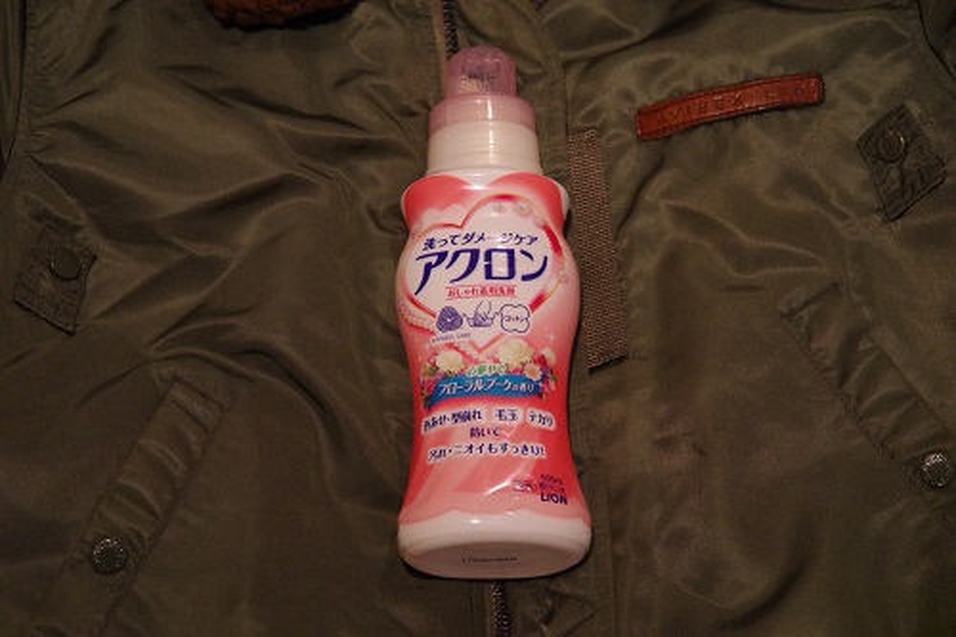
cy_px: 318
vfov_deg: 13.0
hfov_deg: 19.5
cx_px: 478
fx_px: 2787
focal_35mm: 105
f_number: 6.3
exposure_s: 1/125
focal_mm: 105
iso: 6400
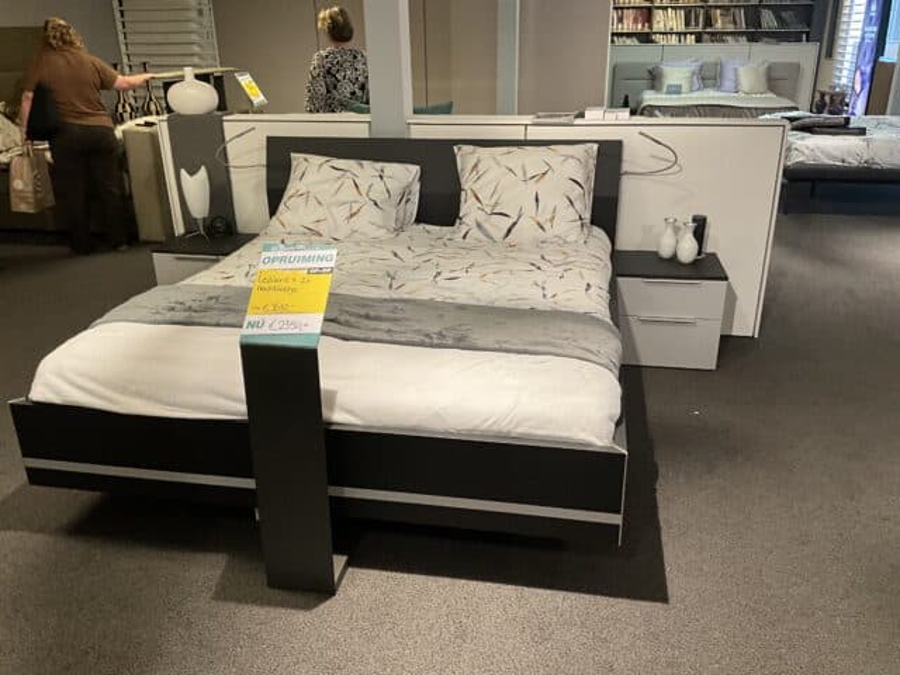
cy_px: 338
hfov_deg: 61.7
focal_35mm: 29
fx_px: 754
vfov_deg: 48.2
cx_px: 450
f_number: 1.8
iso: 100
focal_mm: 3
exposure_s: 1/50
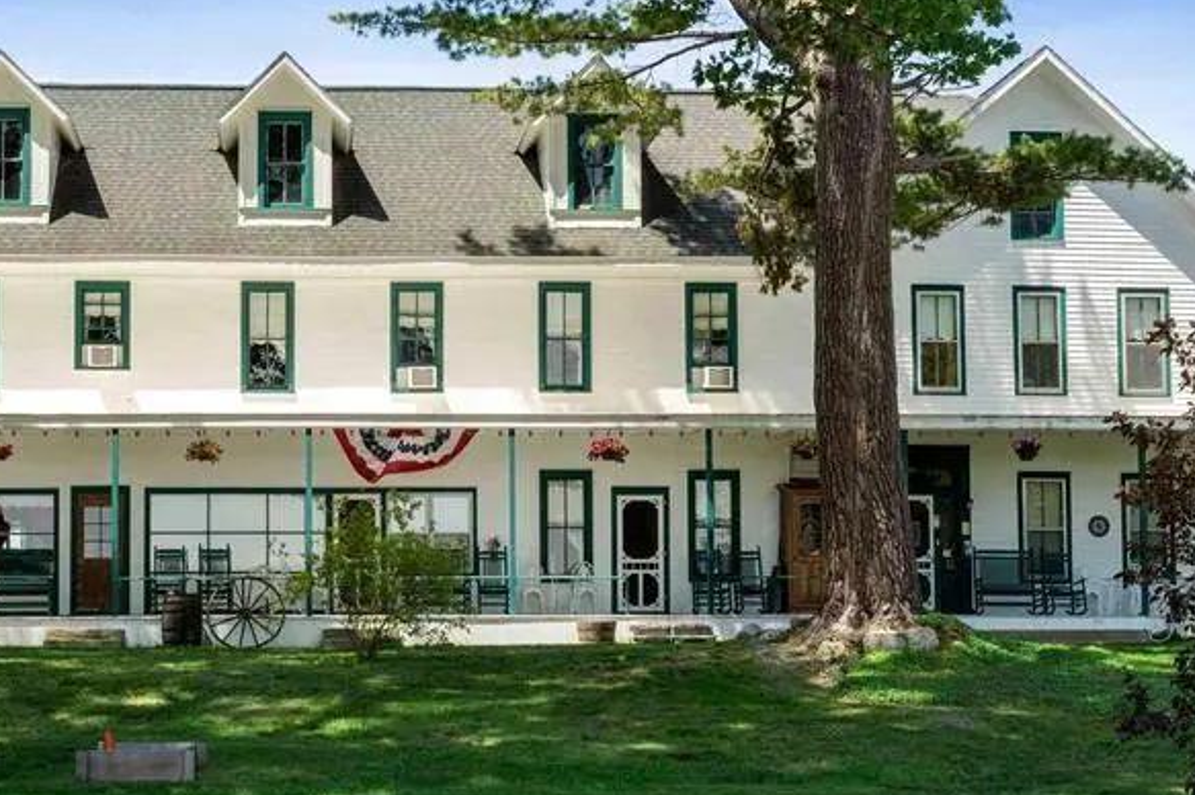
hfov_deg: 30.5
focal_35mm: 66
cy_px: 520
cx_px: 416
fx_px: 2174
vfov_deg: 20.7
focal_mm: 37.3
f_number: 16
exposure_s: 1/200
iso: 800
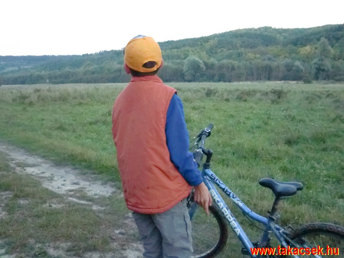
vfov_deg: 37.7
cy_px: 129
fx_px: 378
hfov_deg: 49.0
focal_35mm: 38
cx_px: 172
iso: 1600
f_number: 3.9
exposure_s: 1/80
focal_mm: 6.66
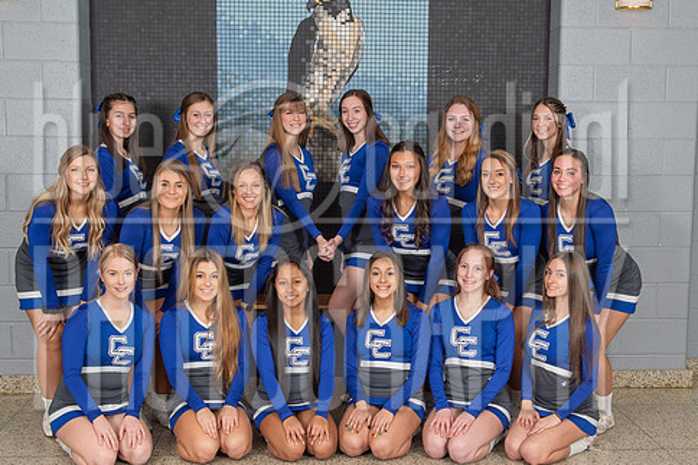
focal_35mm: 55
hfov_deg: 36.2
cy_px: 271
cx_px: 375
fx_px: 1066
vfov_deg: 24.6
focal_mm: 36
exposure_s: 1/160
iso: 500
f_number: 7.1
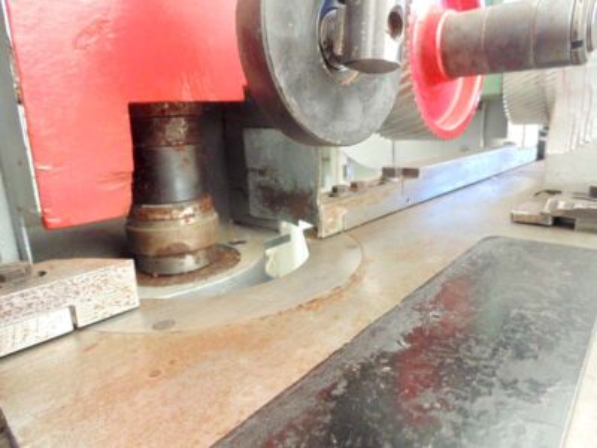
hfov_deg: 76.4
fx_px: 379
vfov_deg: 61.1
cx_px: 298
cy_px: 224
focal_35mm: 22
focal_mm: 4
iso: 320
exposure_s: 1/30
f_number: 3.1
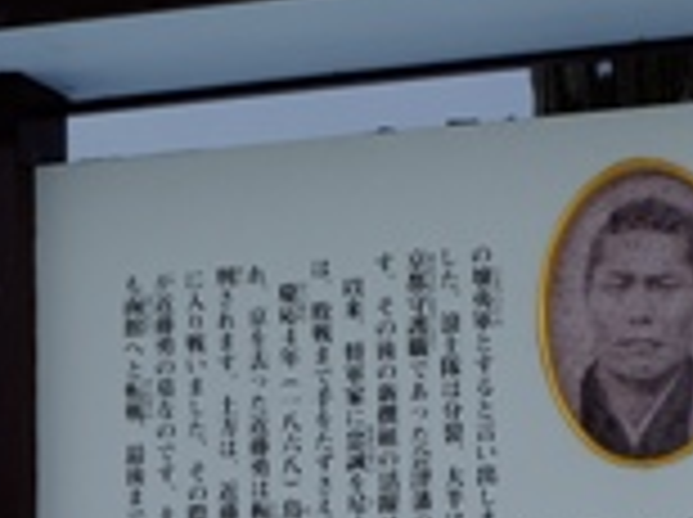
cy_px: 606
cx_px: 585
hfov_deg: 13.7
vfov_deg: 10.2
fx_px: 2858
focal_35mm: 143
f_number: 11
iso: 400
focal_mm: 34.3
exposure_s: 1/400
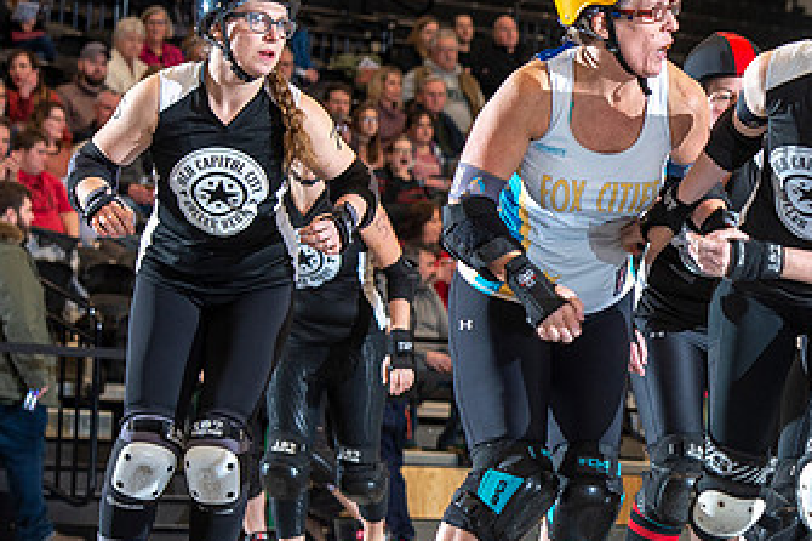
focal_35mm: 229
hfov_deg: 9.0
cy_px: 323
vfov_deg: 6.0
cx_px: 766
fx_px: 5162
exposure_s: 1/160
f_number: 5.6
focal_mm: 112
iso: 500
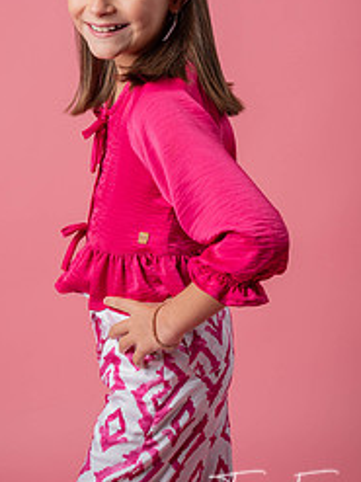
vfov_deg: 21.4
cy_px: 131
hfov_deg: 16.2
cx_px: 127
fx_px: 1266
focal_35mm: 91
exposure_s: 1/160
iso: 64
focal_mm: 52
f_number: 4.5
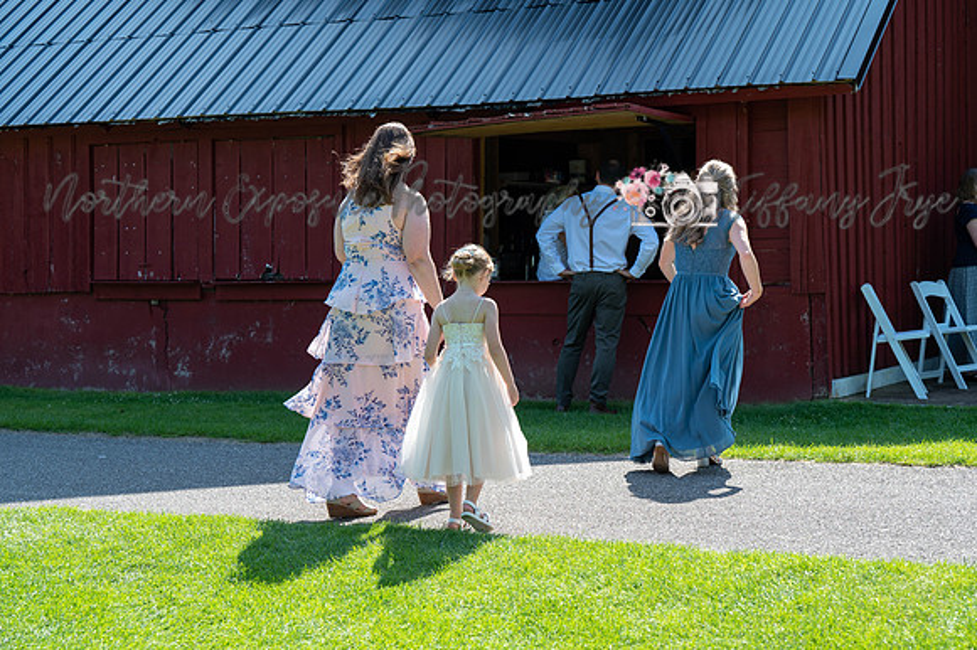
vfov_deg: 19.4
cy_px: 325
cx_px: 488
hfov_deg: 28.9
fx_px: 1899
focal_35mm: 70
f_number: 5.6
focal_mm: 70
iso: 180
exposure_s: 1/250
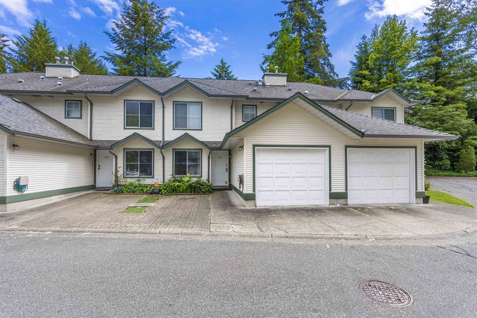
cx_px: 238
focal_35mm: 17
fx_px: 225
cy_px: 159
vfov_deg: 70.4
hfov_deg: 93.3
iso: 160
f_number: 3.5
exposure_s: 1/3200
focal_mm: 17
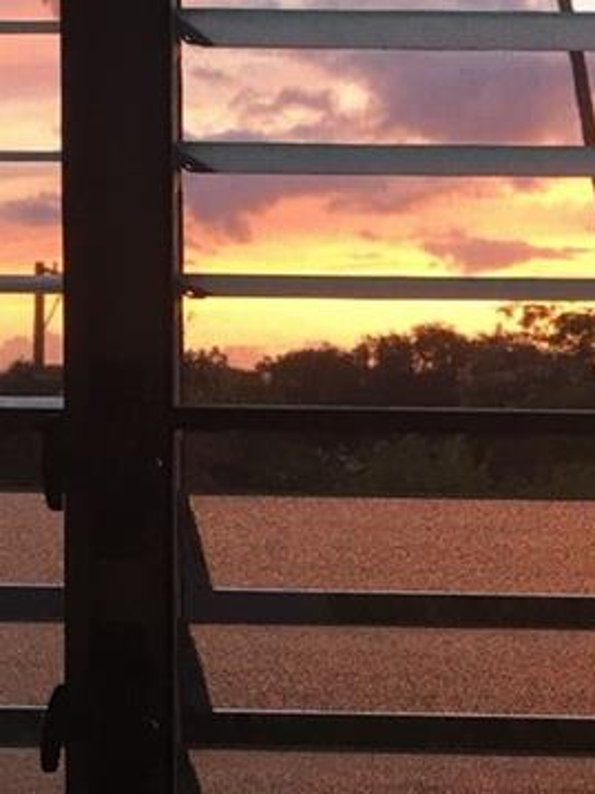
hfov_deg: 14.7
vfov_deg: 20.2
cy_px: 546
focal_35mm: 97
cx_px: 712
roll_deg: -0.3
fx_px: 2224
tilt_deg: -4.3
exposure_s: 1/30
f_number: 2.2
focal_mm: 4.15
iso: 50
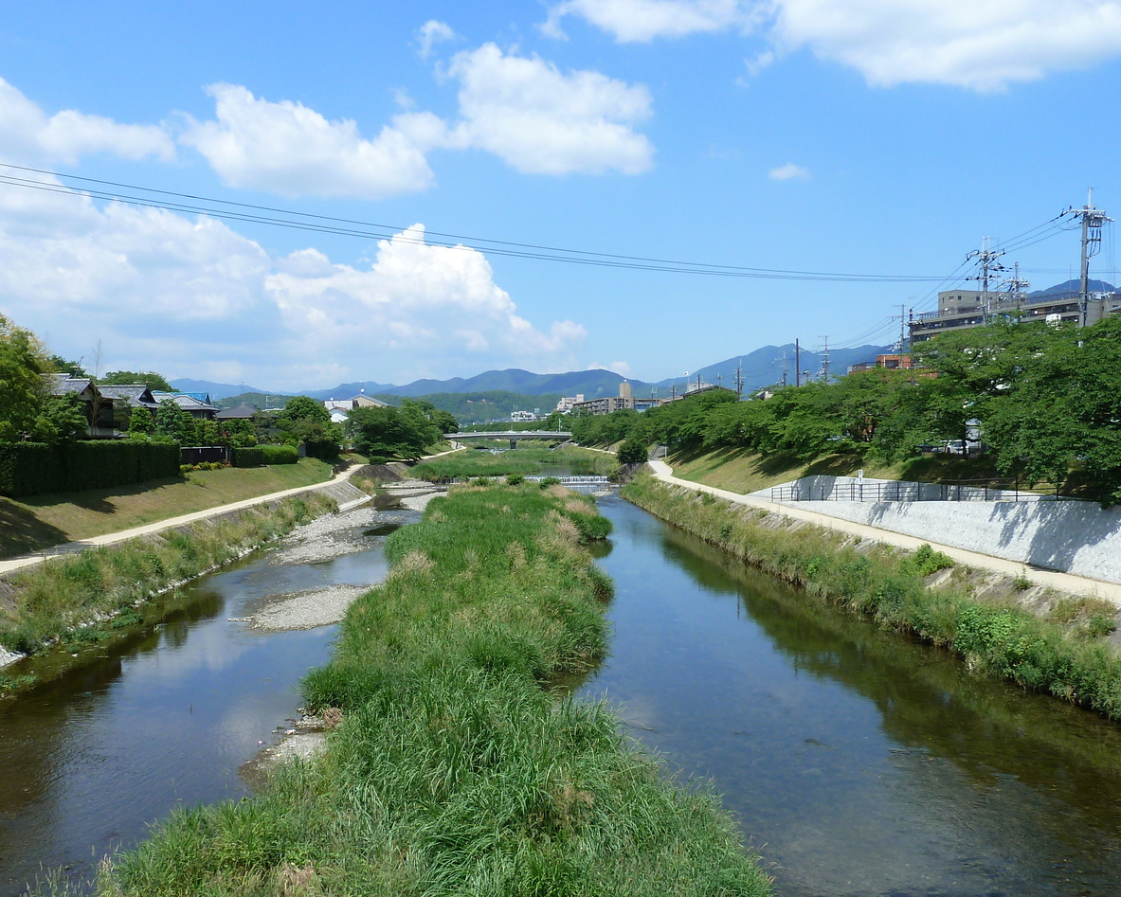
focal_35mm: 33
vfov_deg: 44.5
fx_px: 1095
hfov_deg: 54.2
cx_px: 518
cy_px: 509
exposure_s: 1/400
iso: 80
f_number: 4.5
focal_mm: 4.1
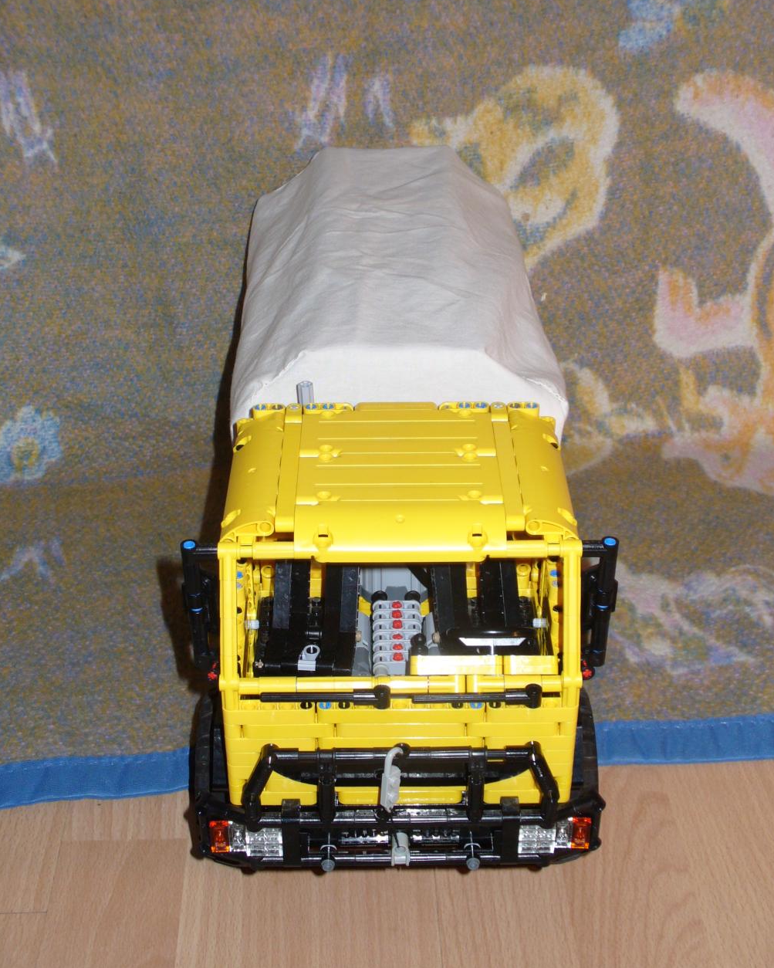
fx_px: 1461
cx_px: 393
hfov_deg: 29.7
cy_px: 491
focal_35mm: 51
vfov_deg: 36.7
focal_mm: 7.9
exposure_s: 1/30
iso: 100
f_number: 3
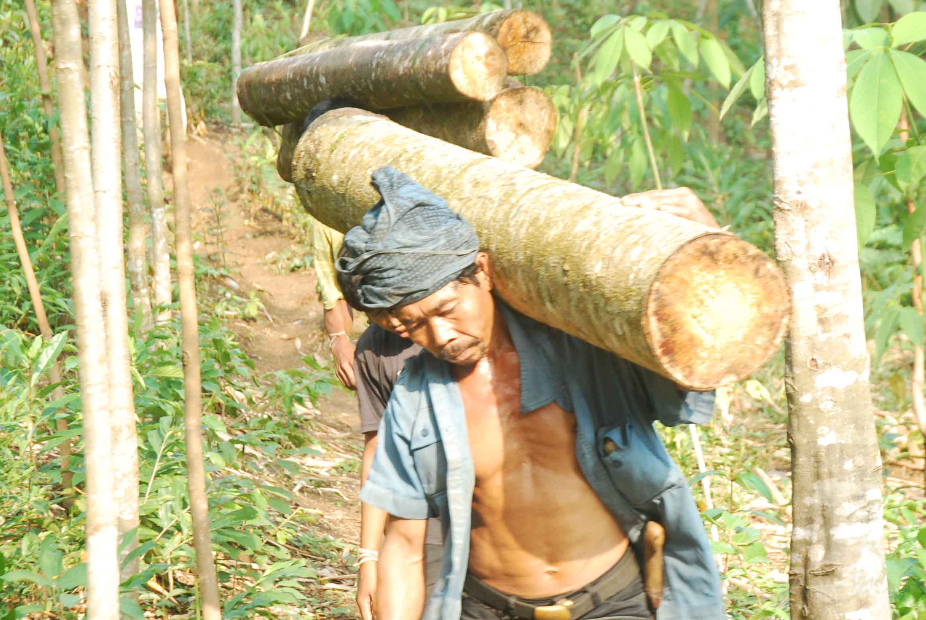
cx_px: 465
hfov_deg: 16.4
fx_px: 3219
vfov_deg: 11.0
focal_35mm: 125
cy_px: 348
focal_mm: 50
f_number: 4.5
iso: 400
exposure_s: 1/125
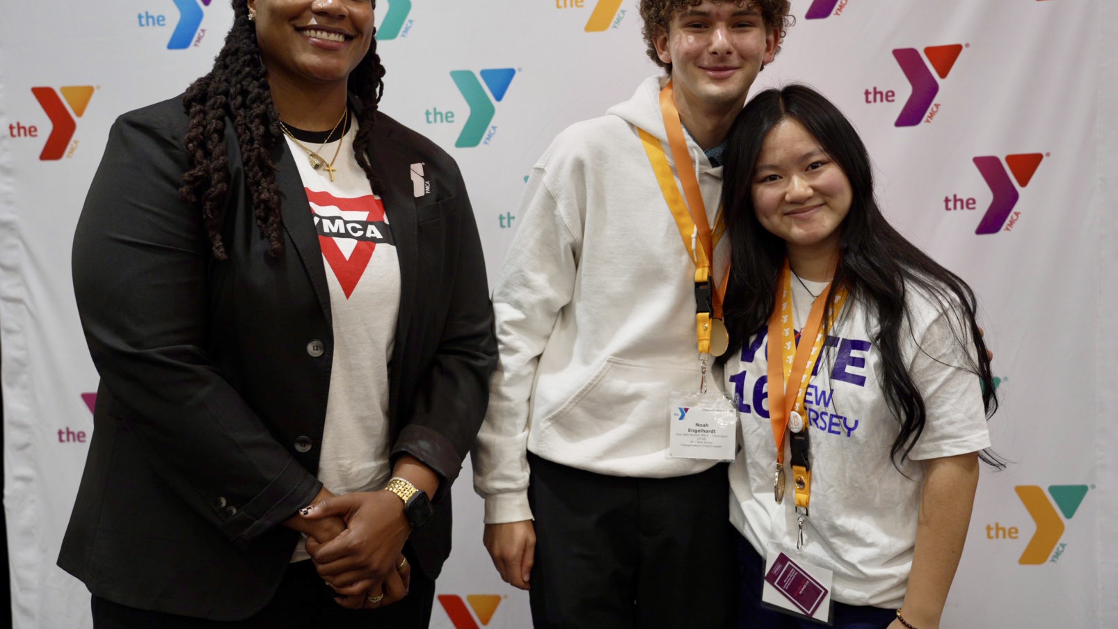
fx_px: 1156
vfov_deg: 30.4
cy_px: 262
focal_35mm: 39
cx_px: 561
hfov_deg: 51.6
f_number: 2.8
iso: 1600
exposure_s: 1/100
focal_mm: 37
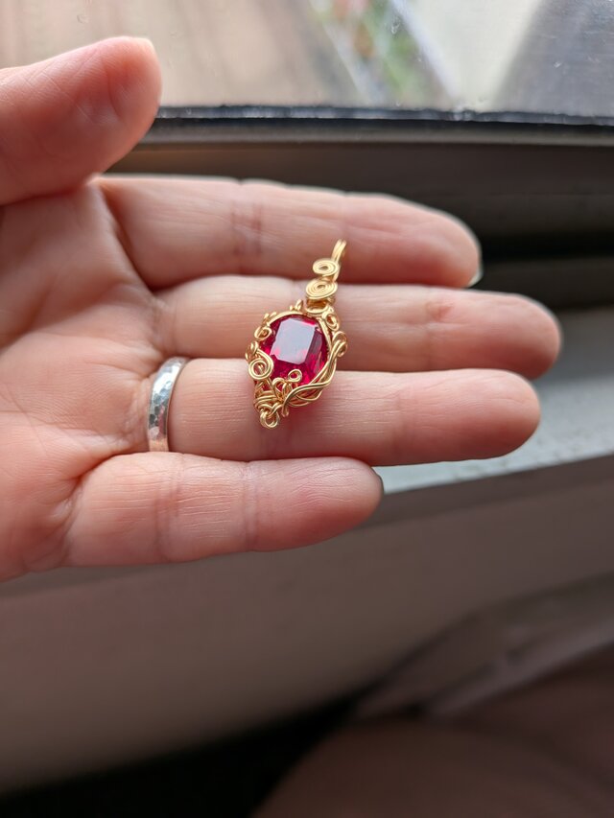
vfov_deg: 71.6
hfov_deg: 56.8
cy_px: 409
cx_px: 307
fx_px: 567
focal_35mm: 24
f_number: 1.7
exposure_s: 1/413
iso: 27
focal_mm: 4.53
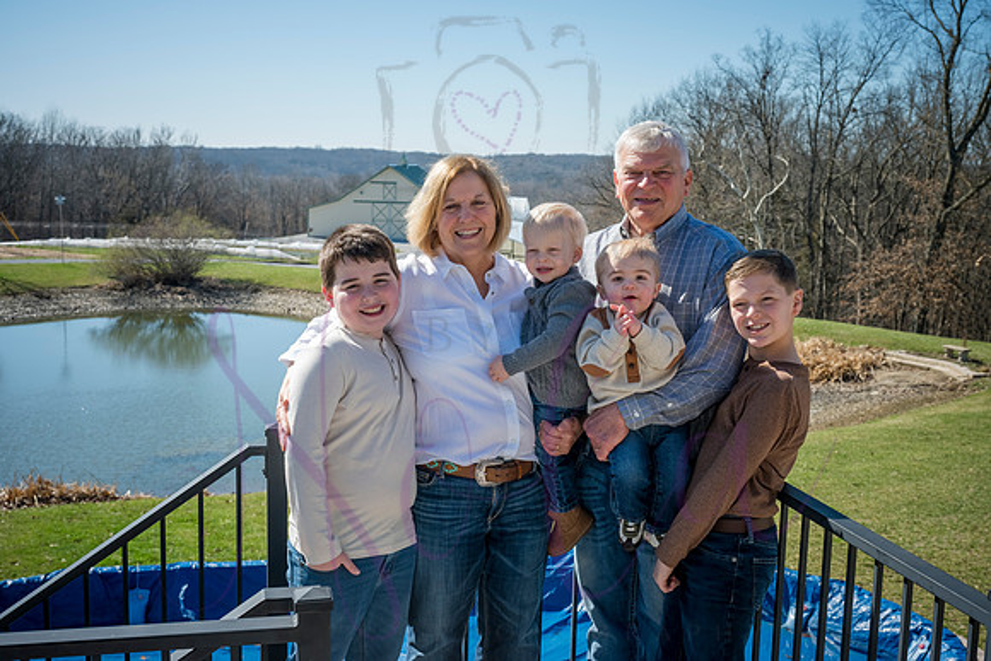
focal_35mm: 42
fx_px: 1156
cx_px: 496
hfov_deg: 46.4
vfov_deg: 31.9
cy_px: 330
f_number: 8
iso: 400
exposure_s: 1/640
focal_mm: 42
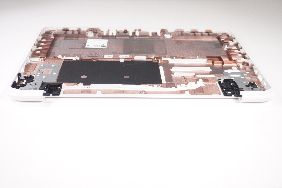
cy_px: 94
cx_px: 141
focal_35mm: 40
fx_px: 317
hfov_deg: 48.0
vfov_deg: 33.0
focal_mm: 27
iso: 800
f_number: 5
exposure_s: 1/400
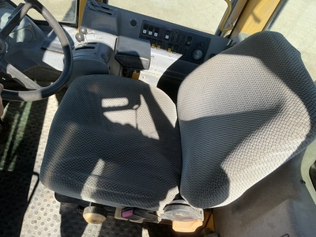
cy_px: 118
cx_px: 158
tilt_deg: -45.6
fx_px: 256
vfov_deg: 49.7
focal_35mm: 28
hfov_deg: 63.4
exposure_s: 1/500
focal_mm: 3
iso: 25
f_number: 1.8
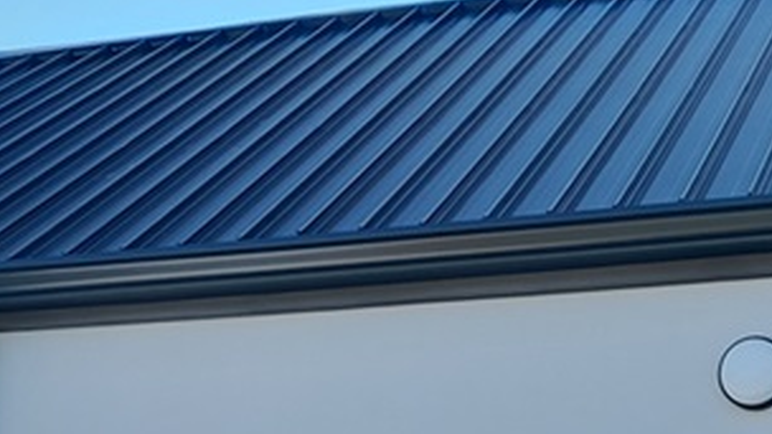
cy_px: 665
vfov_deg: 13.2
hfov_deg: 24.3
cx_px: 627
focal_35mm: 86
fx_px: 1760
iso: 20
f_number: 2
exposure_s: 1/160
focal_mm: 4.6
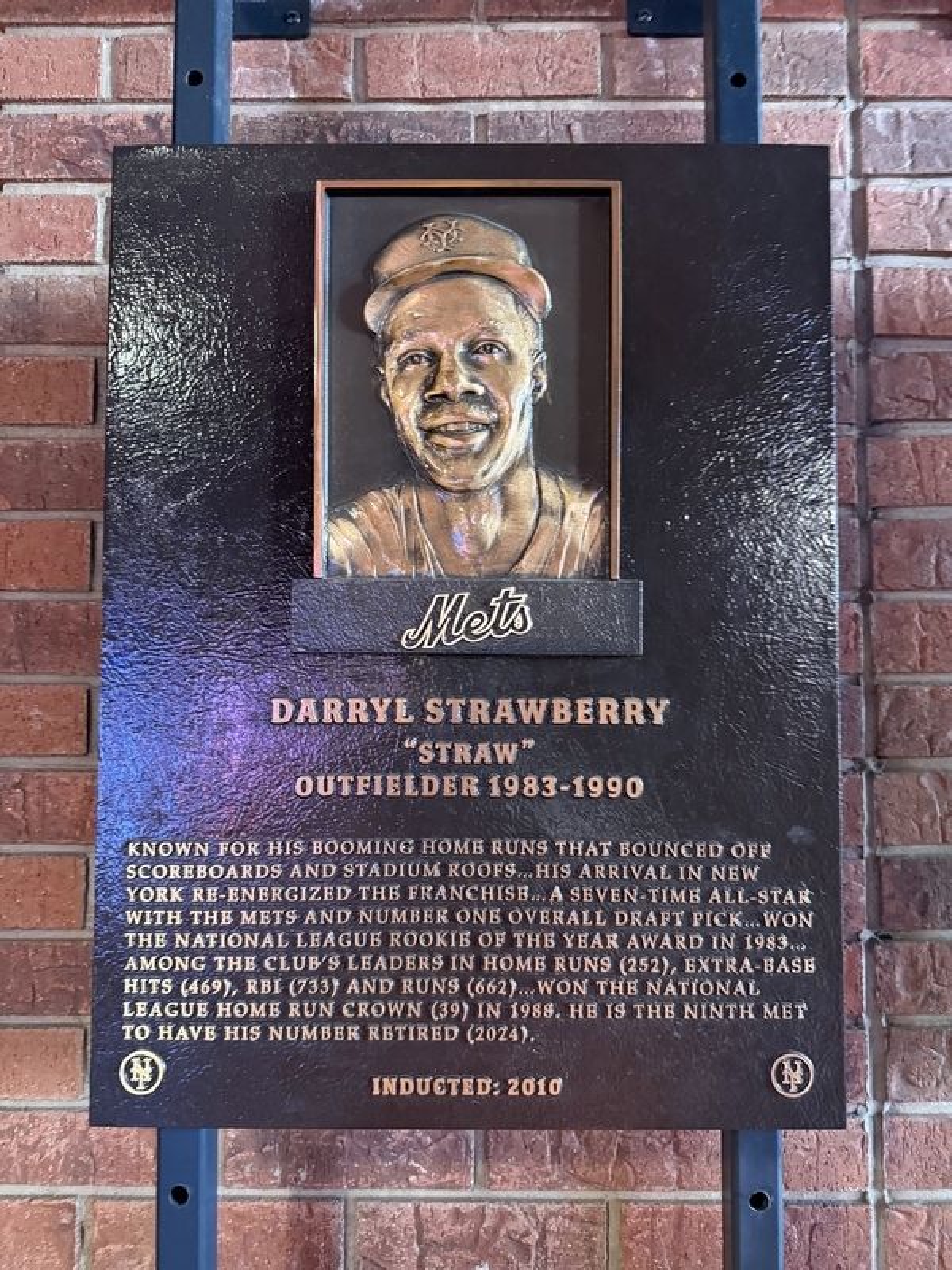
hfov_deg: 56.8
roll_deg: -1.6
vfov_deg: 71.6
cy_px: 635
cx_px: 476
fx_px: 880
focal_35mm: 24
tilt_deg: +1.2
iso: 800
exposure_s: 1/30
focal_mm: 6.76
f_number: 1.78
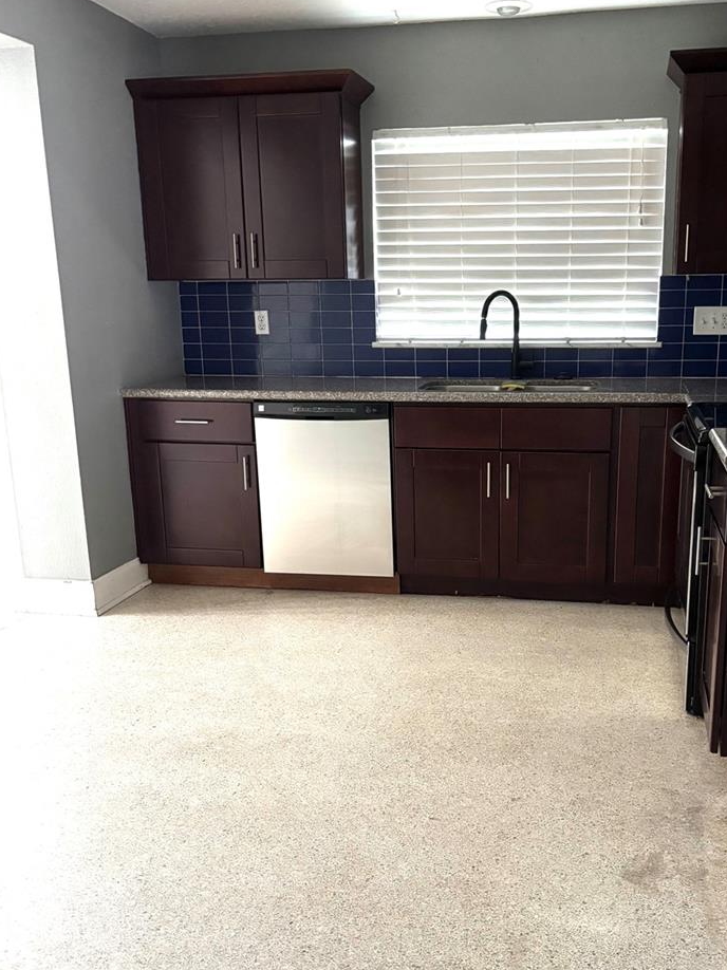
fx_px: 953
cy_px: 523
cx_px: 446
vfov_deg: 53.9
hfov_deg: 41.5
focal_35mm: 34
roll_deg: -0.3
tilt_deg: -15.3
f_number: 1.6
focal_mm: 5.96
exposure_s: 1/45
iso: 500
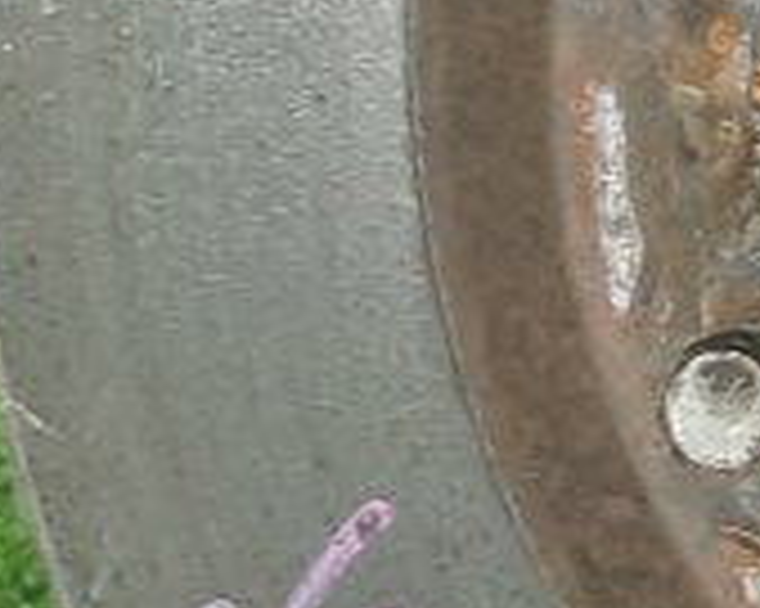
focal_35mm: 208
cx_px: 1475
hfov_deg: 8.8
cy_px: -5
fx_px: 4676
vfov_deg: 7.4
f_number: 2
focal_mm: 4.6
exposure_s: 1/50
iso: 327
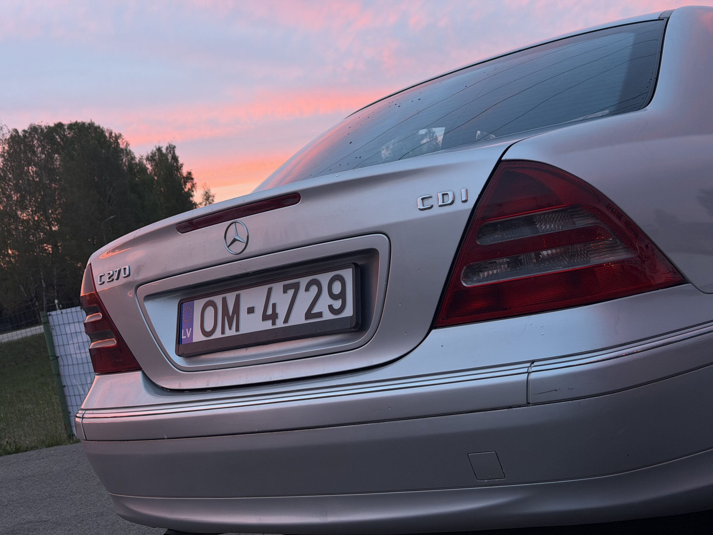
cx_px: 356
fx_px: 989
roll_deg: +11.2
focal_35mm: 48
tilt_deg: -1.5
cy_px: 268
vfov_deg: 30.3
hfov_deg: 39.7
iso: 160
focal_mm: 6.76
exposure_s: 1/60
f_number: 1.78
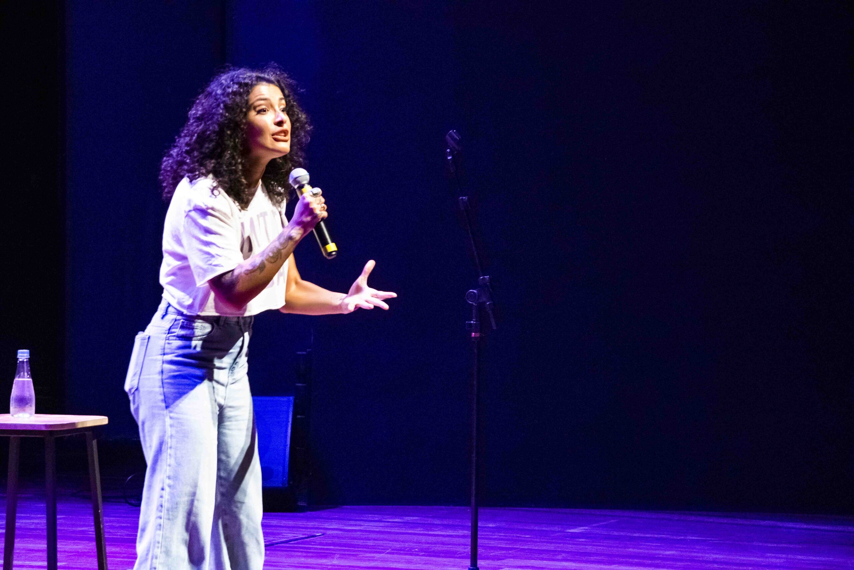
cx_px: 427
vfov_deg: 9.0
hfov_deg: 13.4
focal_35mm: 153
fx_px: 3629
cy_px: 285
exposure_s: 1/100
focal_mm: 102
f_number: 7.1
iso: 6400
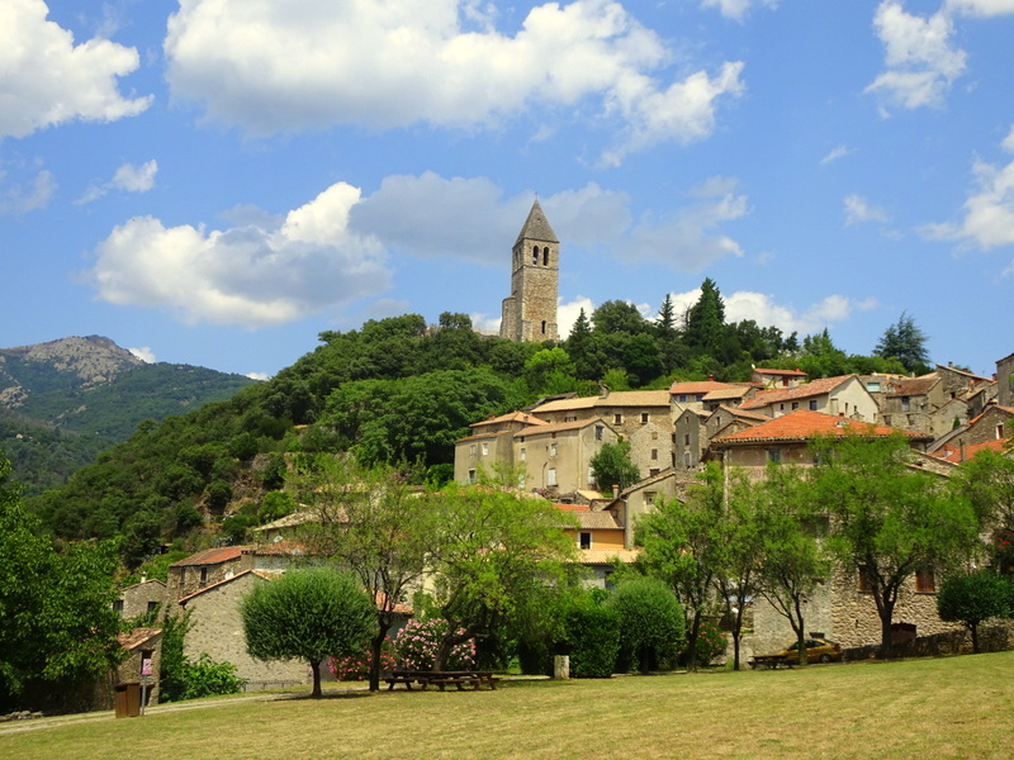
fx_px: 1172
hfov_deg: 46.8
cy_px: 380
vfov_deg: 36.0
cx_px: 507
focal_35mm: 40
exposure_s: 1/800
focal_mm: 6.8
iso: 80
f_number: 4
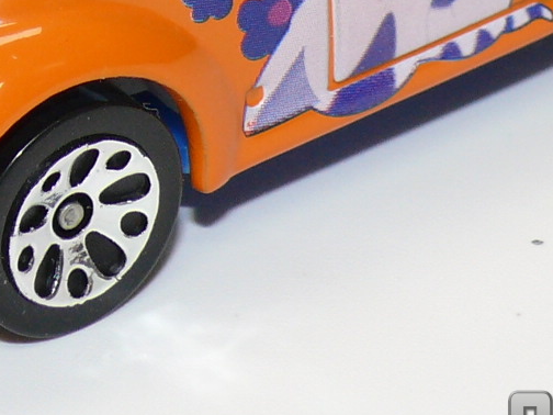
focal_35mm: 295
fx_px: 4713
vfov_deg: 5.0
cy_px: -143
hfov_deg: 6.7
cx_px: 255
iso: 100
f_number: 4
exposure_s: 1/30
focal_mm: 12.7
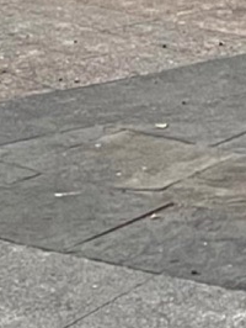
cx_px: 370
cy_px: -385
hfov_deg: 7.3
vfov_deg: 9.1
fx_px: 1892
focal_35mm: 200
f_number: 1.6
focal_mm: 5.1
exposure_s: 1/60
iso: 500
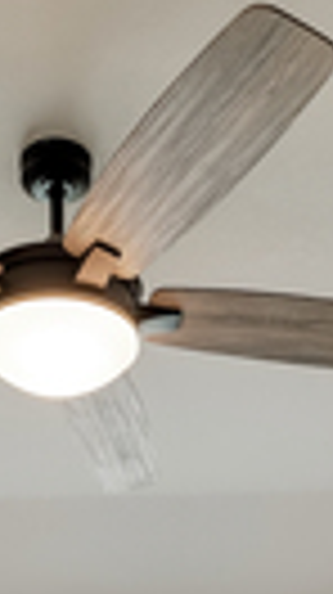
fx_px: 1165
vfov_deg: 22.5
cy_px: 934
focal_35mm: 74
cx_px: 104
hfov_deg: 16.2
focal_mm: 14.6
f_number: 11
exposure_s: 1/200
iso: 320
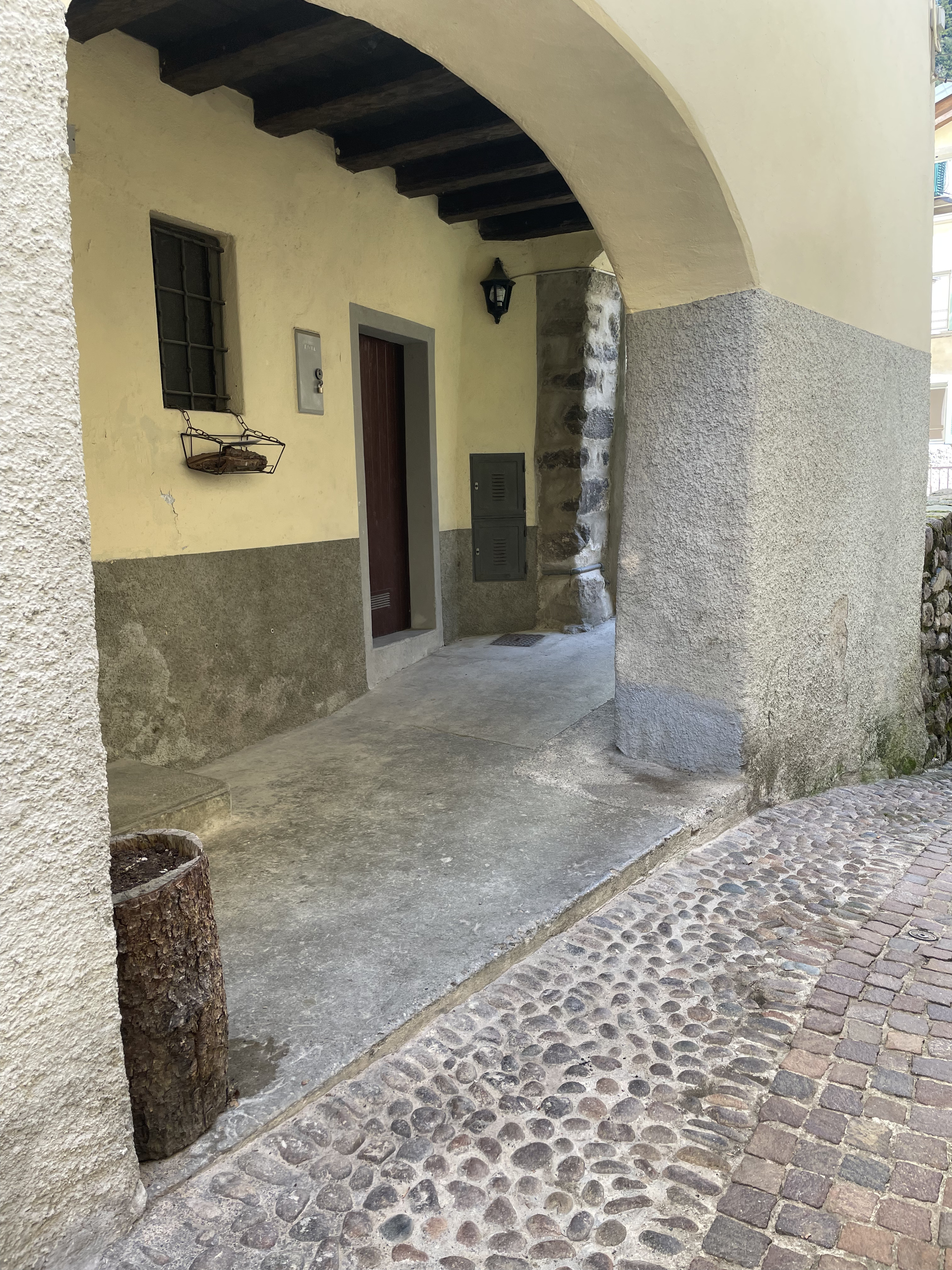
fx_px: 953
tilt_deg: -6.1
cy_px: 635
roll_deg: +2.8
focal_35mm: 26
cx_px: 476
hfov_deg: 53.1
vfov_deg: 67.3
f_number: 1.6
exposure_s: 1/121
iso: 40
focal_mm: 4.2
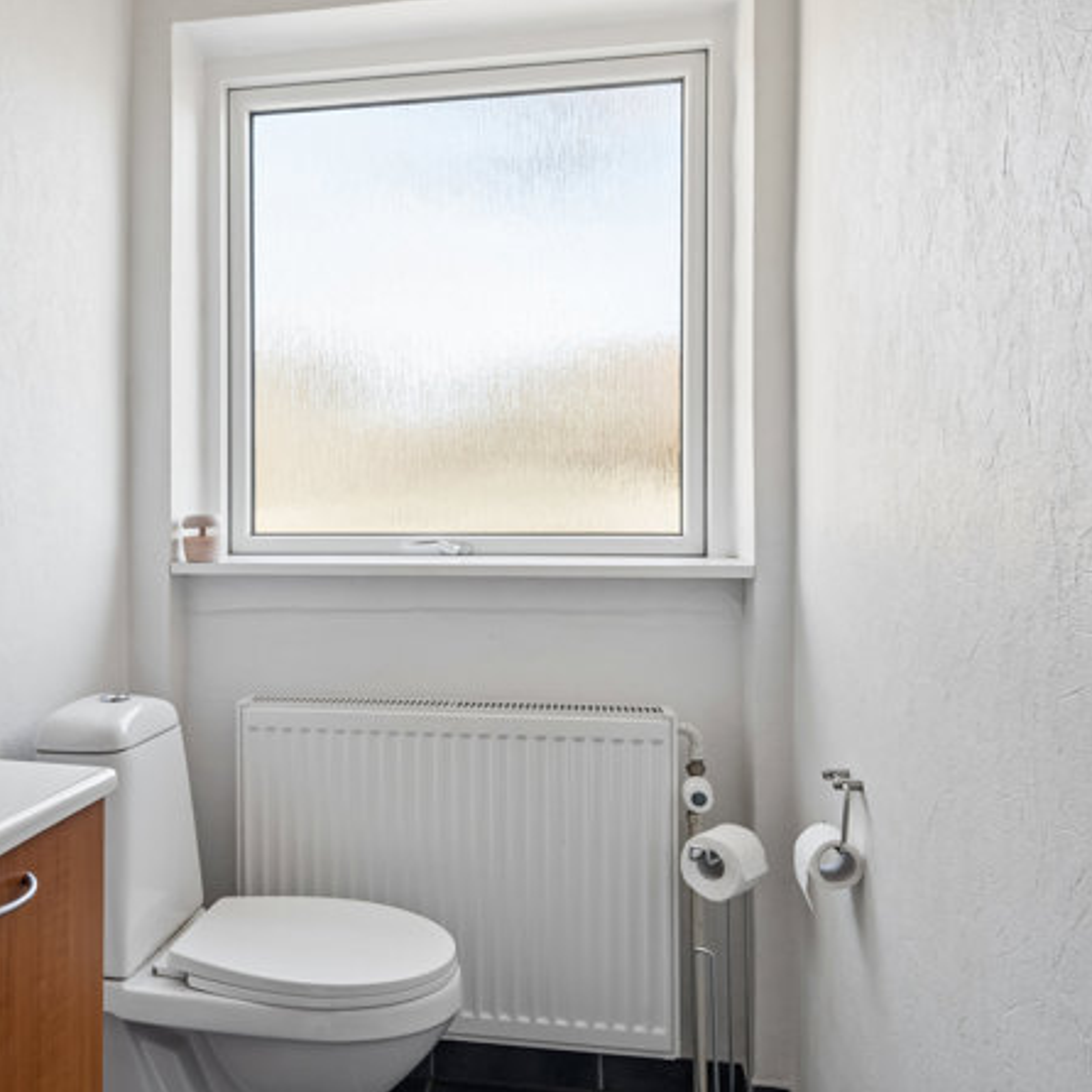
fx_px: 1142
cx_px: 311
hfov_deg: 49.6
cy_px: 513
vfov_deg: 51.1
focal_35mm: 32
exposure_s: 1/100
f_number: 7.1
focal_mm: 21
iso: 400
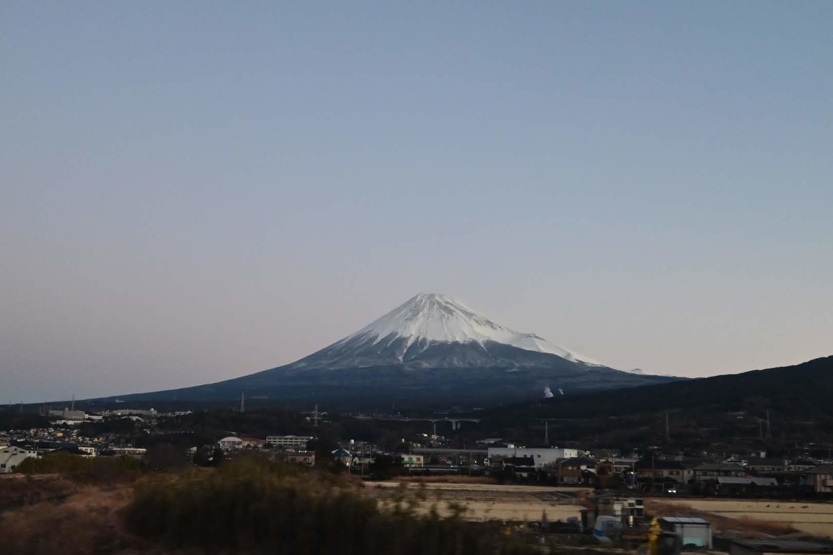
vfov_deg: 29.9
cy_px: 278
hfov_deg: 43.6
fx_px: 1041
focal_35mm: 45
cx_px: 416
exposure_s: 1/400
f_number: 4
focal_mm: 30
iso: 4000
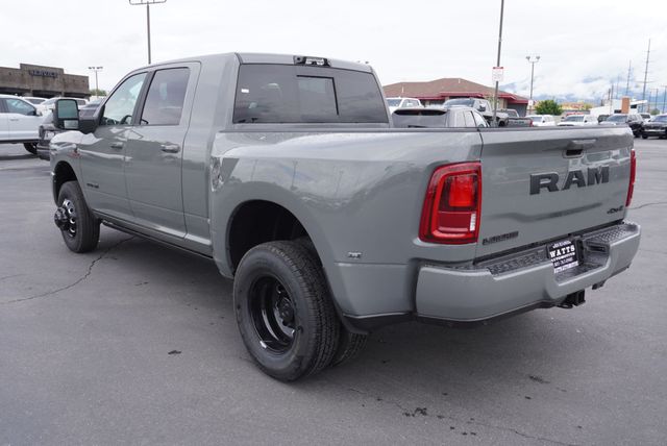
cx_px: 334
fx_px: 584
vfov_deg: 41.8
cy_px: 223
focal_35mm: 32
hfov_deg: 59.4
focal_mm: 21
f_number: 6.3
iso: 100
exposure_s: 1/160
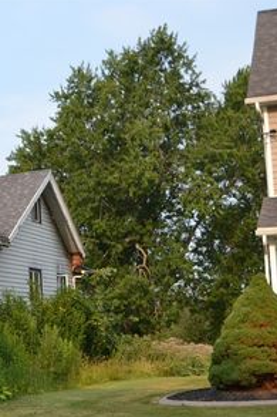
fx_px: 1005
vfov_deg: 23.4
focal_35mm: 87
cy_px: 228
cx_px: -43
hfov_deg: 15.2
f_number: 5.6
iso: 100
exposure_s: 1/200
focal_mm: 34
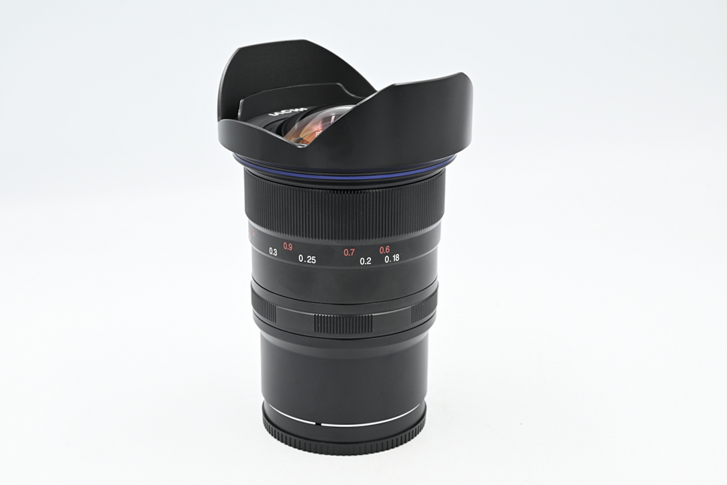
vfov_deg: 22.6
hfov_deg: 33.4
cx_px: 364
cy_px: 242
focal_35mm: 60
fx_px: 1212
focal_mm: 60
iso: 200
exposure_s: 1/20
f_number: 14
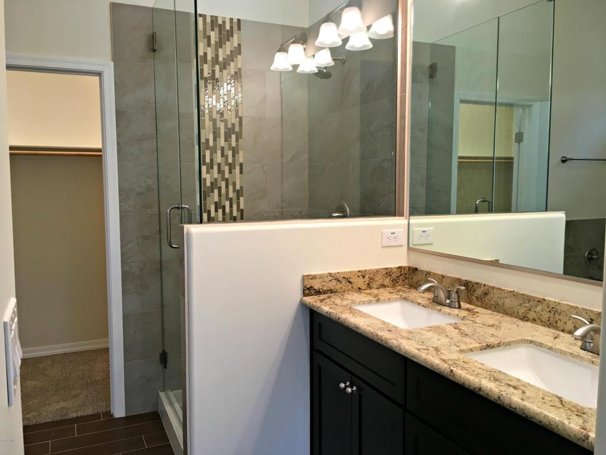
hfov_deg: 61.7
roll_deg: +1.5
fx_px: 508
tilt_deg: -4.1
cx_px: 303
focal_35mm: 29
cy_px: 228
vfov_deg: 48.2
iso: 50
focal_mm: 4.15
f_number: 2.2
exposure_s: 1/30
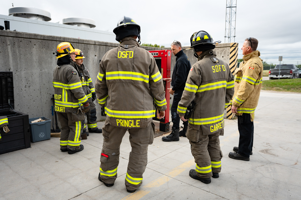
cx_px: 150
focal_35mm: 27
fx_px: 230
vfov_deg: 47.2
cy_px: 101
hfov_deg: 66.5
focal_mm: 26.9
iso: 200
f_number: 2.8
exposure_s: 1/1250
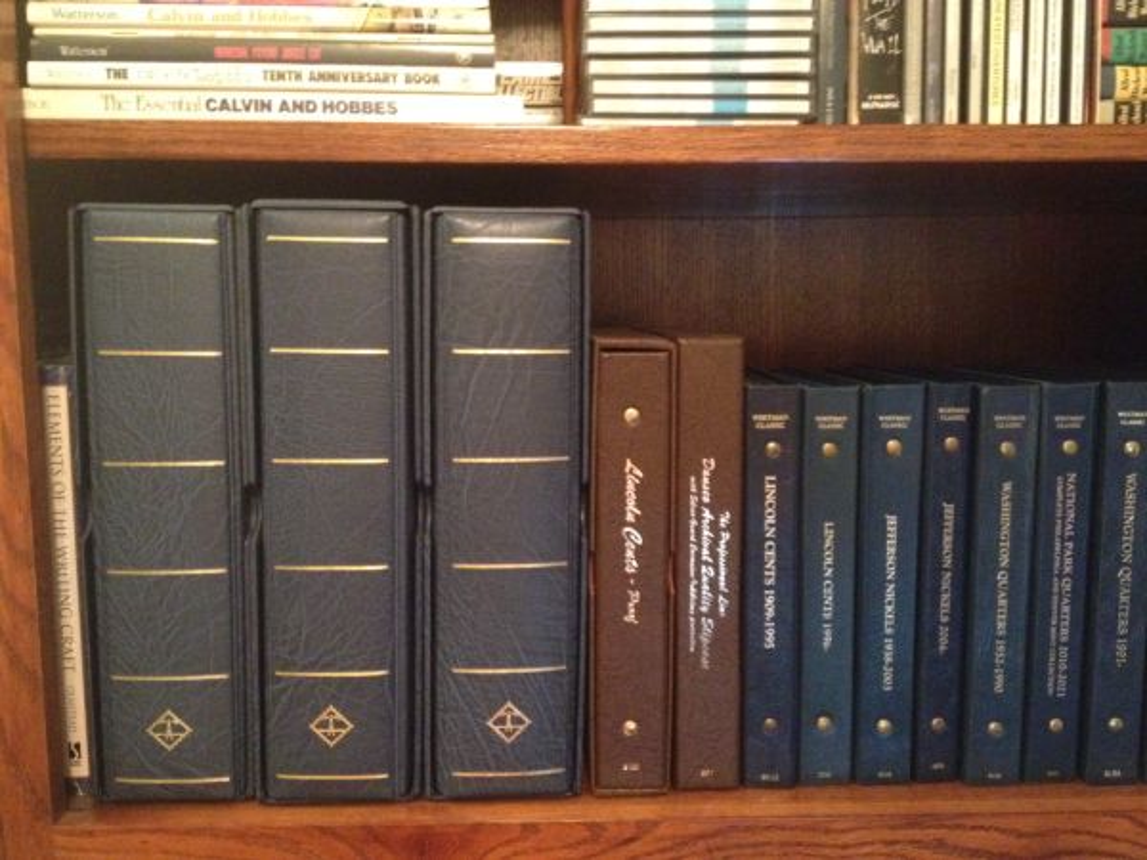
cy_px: 430
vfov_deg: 40.7
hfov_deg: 52.6
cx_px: 574
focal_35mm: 35
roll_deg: +1.0
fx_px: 1160
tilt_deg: -8.2
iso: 800
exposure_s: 1/15
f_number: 2.4
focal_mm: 4.28
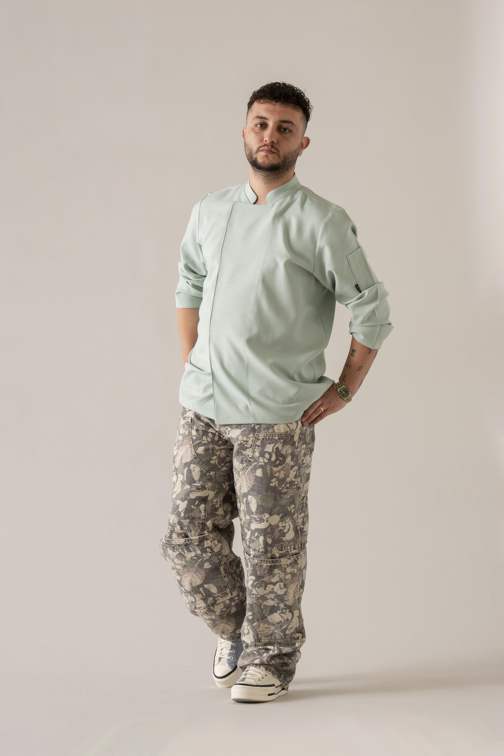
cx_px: 252
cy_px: 378
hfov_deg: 12.5
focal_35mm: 110
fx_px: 2308
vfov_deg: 18.6
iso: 320
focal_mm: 110
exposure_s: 1/160
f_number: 11
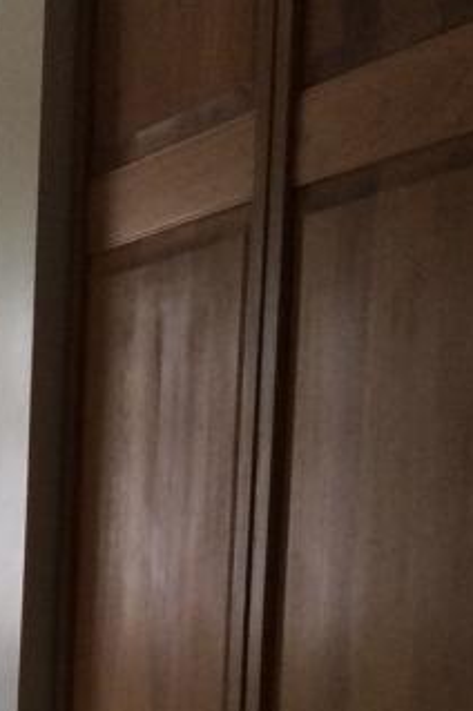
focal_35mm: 107
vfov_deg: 18.5
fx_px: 2113
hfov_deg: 11.7
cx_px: -408
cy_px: 762
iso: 100
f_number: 2.4
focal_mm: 3.3
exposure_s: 1/24
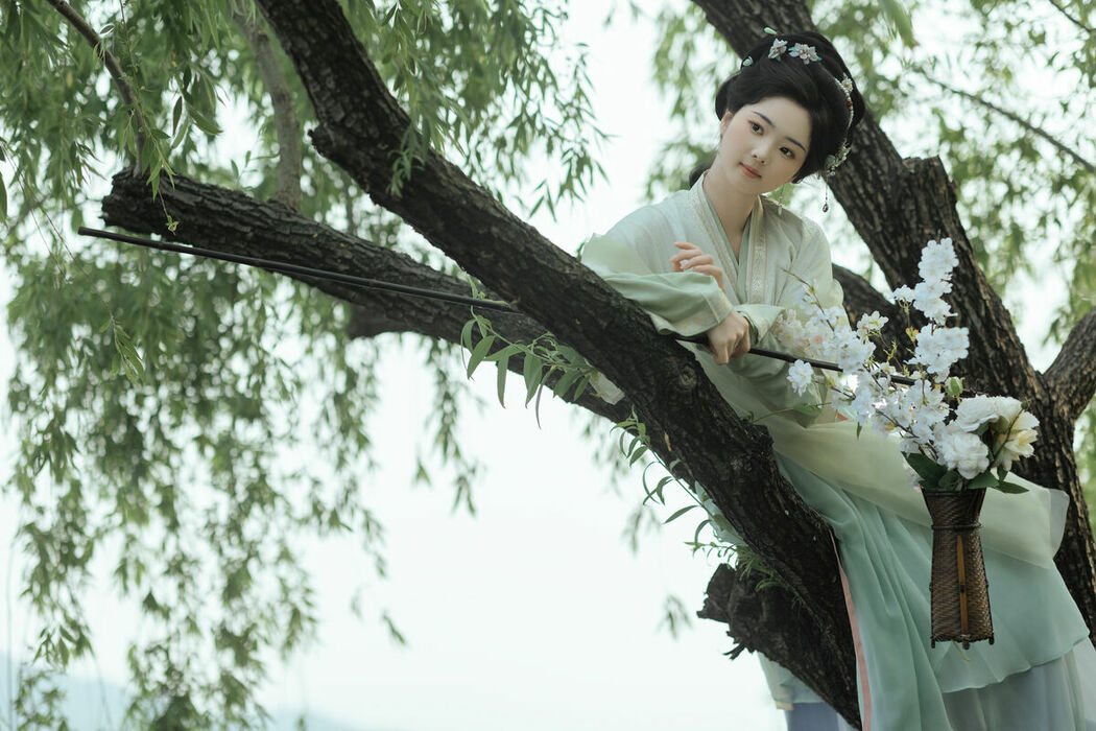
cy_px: 366
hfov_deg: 23.9
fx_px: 2588
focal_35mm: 85
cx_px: 548
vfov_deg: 16.1
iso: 100
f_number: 2
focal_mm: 85
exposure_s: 1/1250
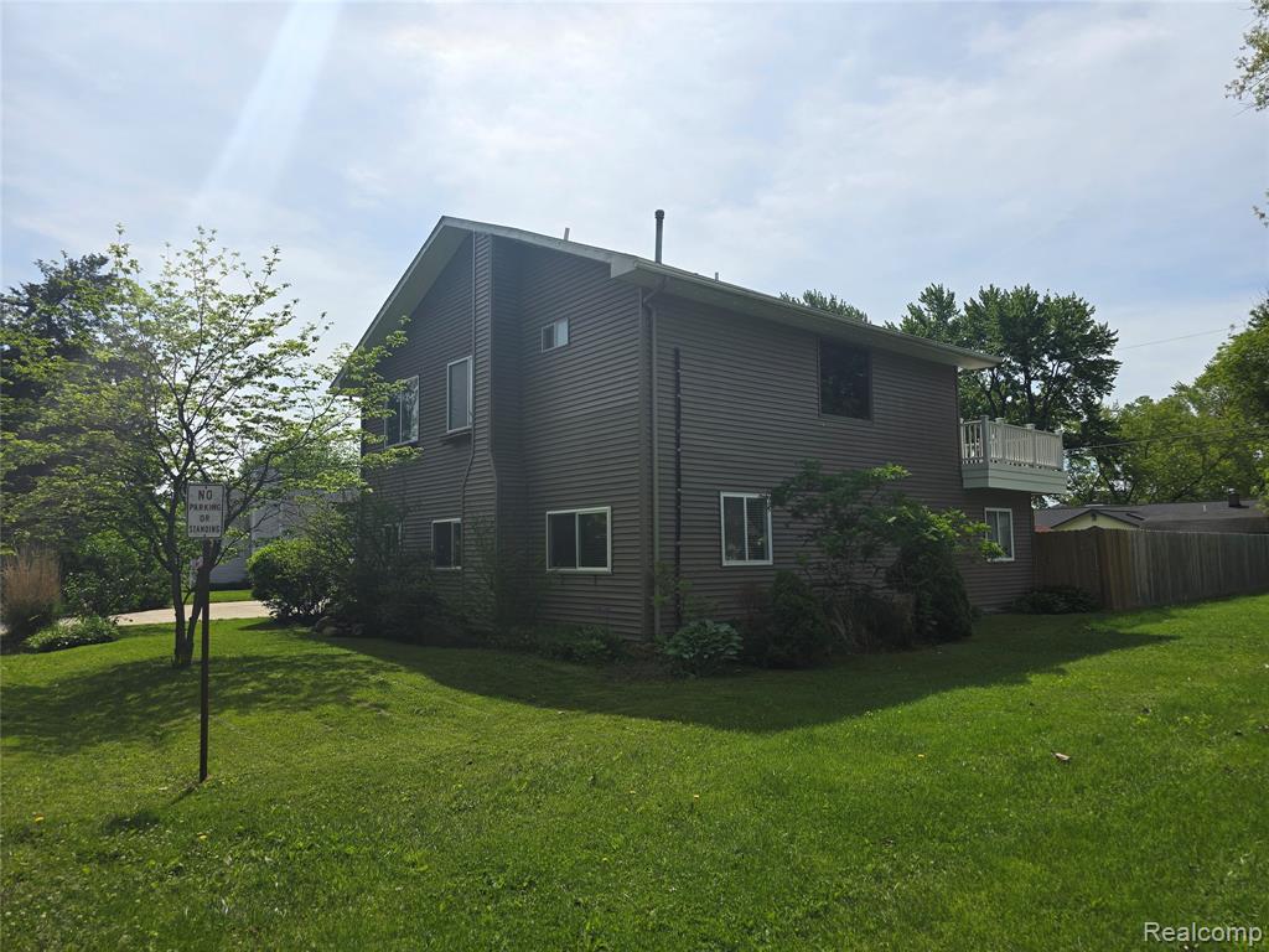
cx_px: 634
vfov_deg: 58.9
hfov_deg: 73.9
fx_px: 843
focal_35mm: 23
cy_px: 476
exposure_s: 1/1182
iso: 12
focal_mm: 6.3
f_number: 1.7
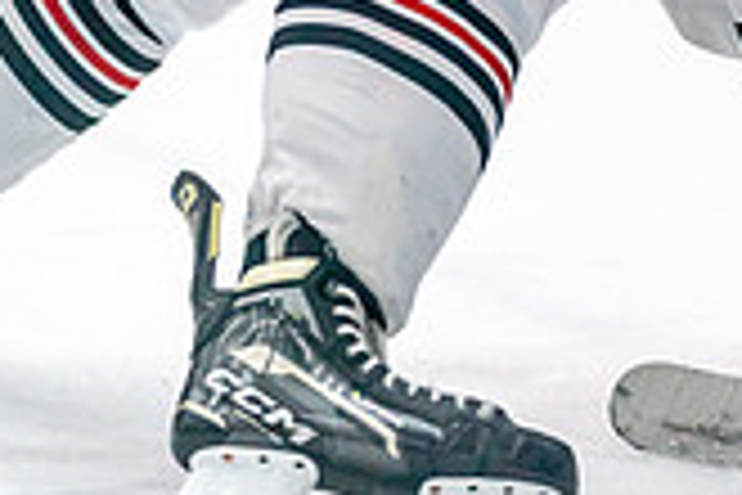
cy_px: -358
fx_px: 12160
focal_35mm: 590
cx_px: 881
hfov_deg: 3.5
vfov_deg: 2.3
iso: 3200
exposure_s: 1/1250
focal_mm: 168
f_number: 2.8
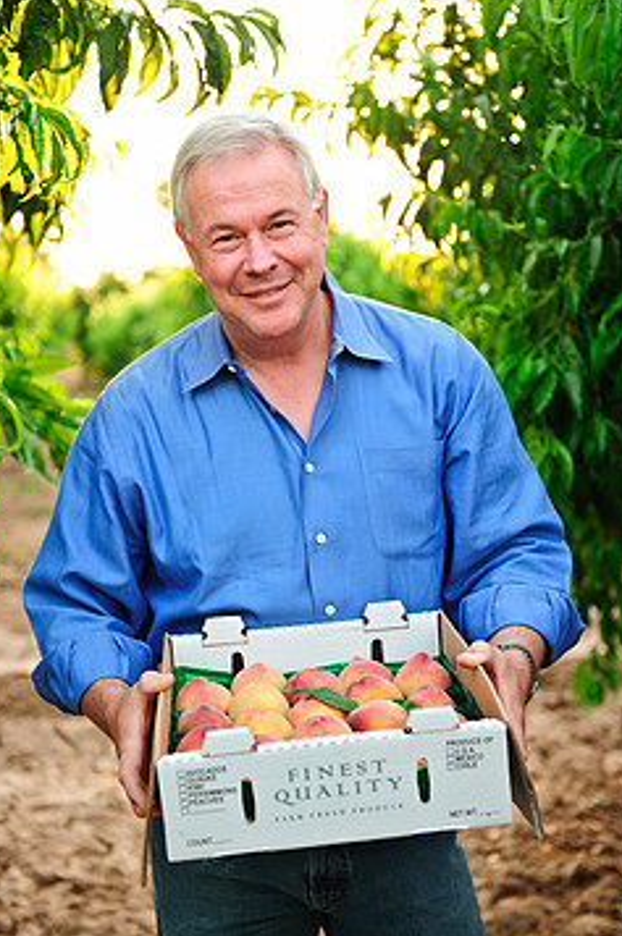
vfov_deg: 31.9
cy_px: 498
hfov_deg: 21.5
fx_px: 1637
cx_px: 274
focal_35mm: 63
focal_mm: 50
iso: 200
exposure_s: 1/125
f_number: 2.8
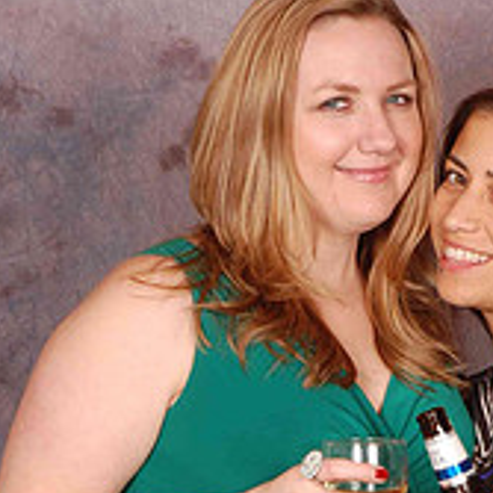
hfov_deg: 10.1
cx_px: 379
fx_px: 2771
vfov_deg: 10.1
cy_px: 413
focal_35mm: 172
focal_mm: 50
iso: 200
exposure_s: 1/125
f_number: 10
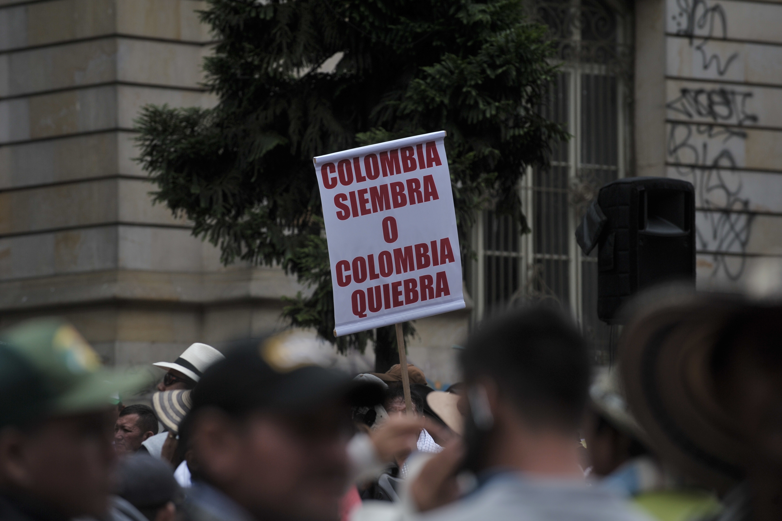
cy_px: 260
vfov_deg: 6.9
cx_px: 391
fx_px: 4342
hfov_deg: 10.3
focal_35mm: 200
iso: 250
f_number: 5
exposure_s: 1/2000
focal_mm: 200
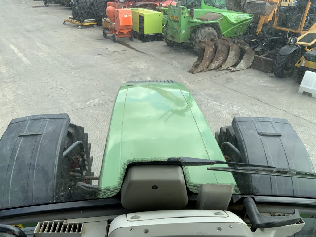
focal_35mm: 29
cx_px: 158
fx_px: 265
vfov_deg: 48.2
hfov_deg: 61.7
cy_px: 118
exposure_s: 1/482
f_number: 1.8
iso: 16
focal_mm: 3
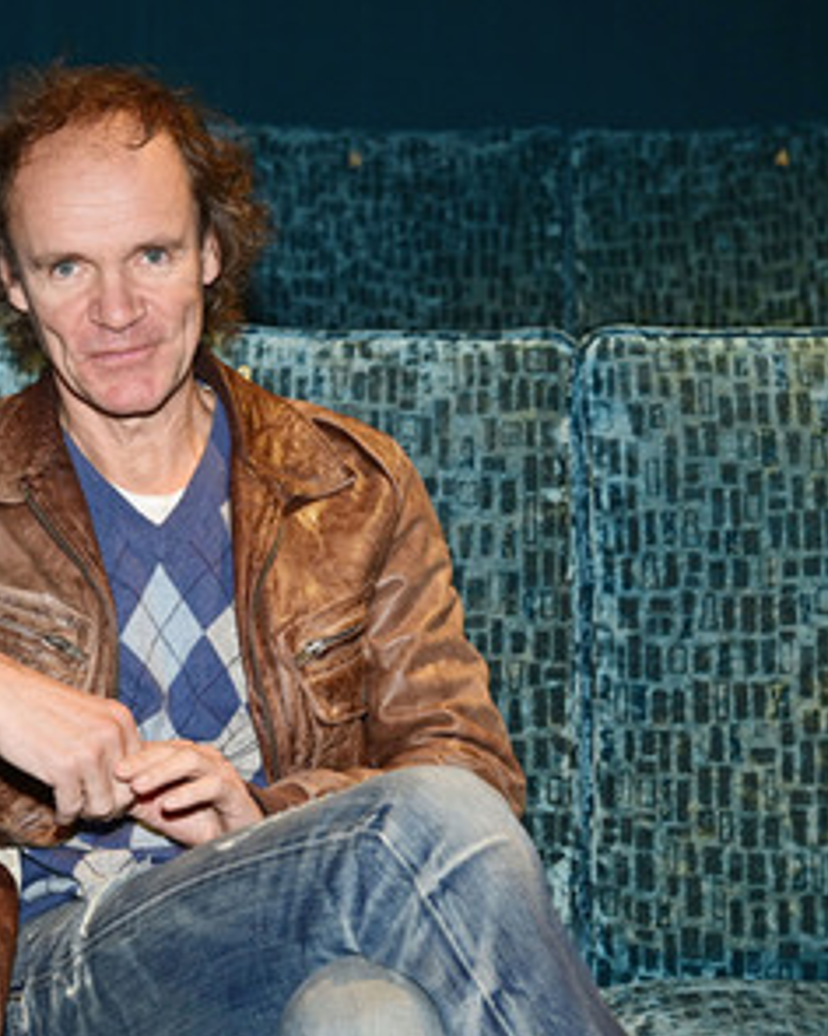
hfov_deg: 22.6
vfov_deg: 28.7
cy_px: 523
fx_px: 2022
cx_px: 86
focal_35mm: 66
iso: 1600
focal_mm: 46
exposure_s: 1/160
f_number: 4.5
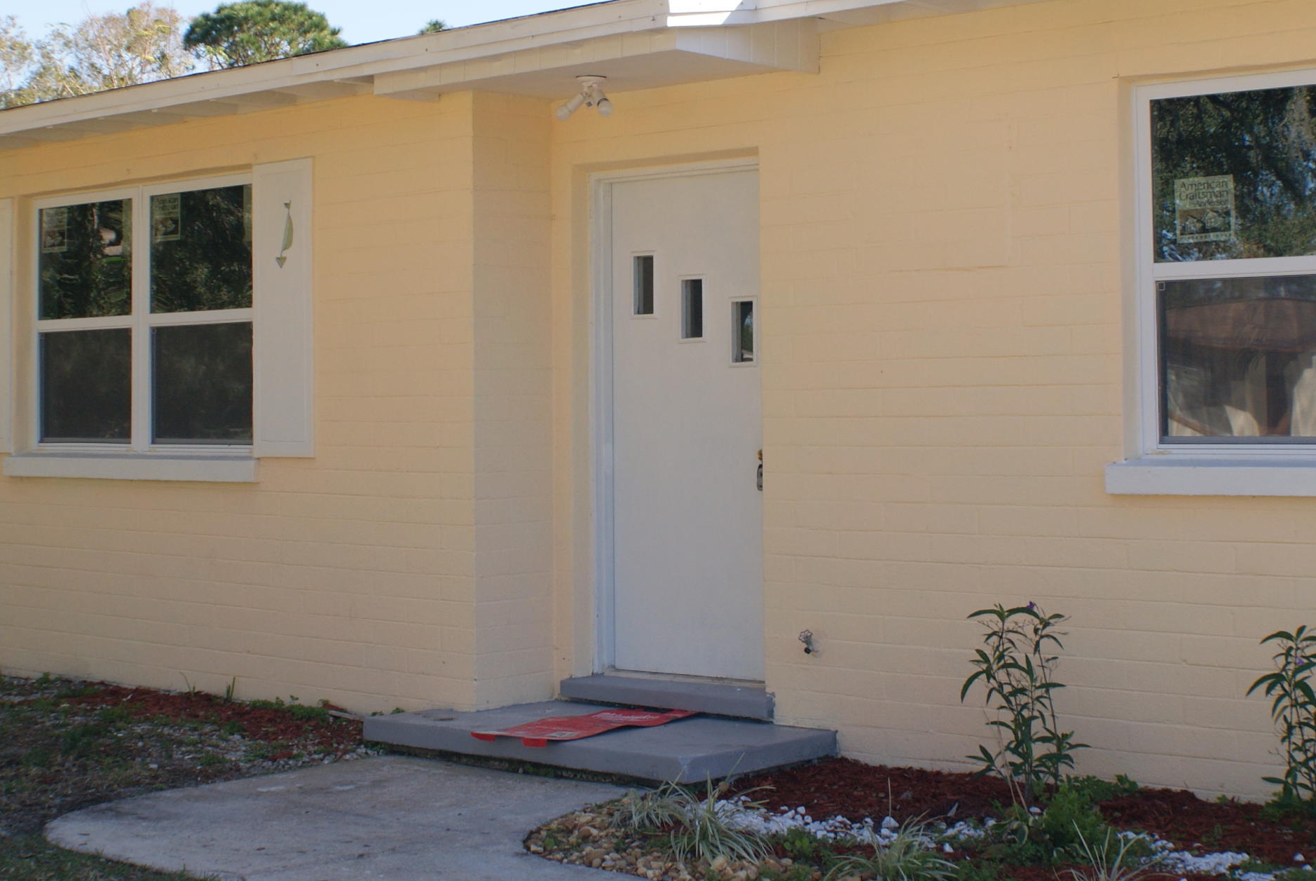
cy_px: 195
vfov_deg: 10.4
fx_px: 4824
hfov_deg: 15.5
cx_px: 721
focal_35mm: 132
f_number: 10
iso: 100
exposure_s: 1/160
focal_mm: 55
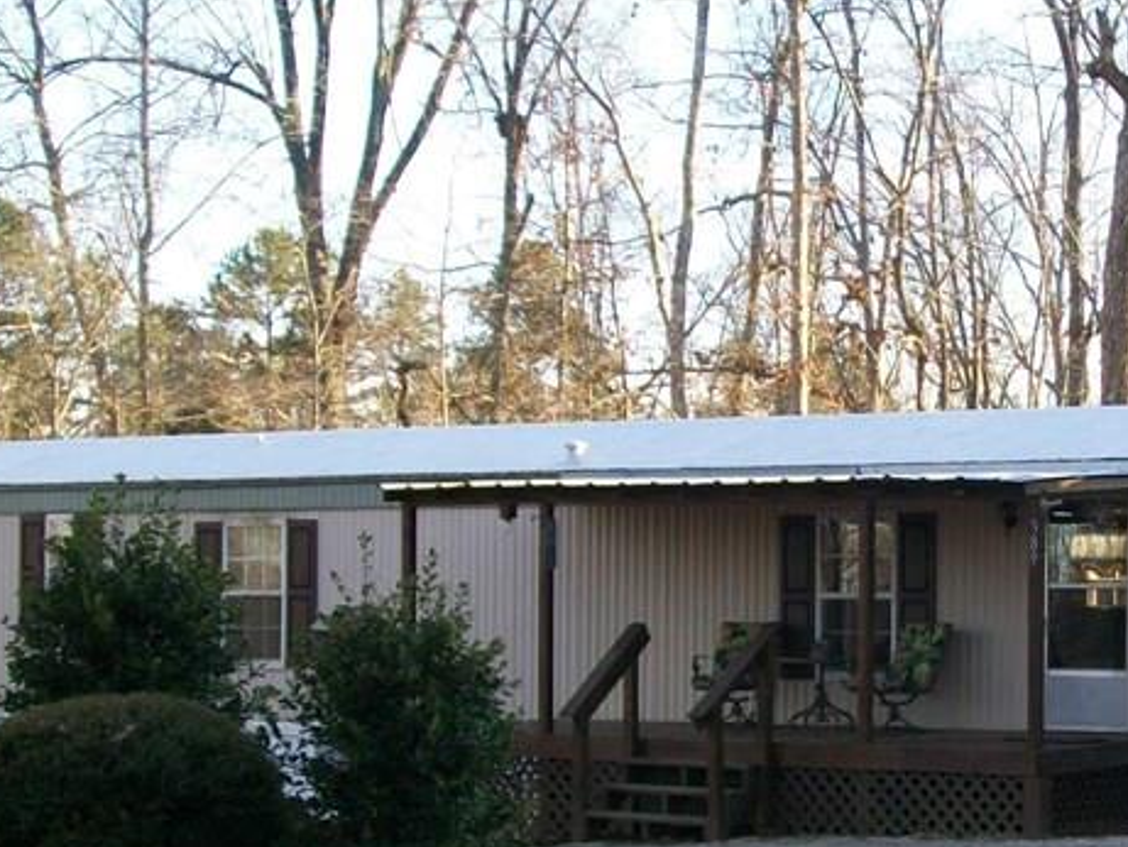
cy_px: 605
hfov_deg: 19.5
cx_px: 866
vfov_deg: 14.8
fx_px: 3259
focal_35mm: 100
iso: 64
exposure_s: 1/125
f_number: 3
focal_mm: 7.6
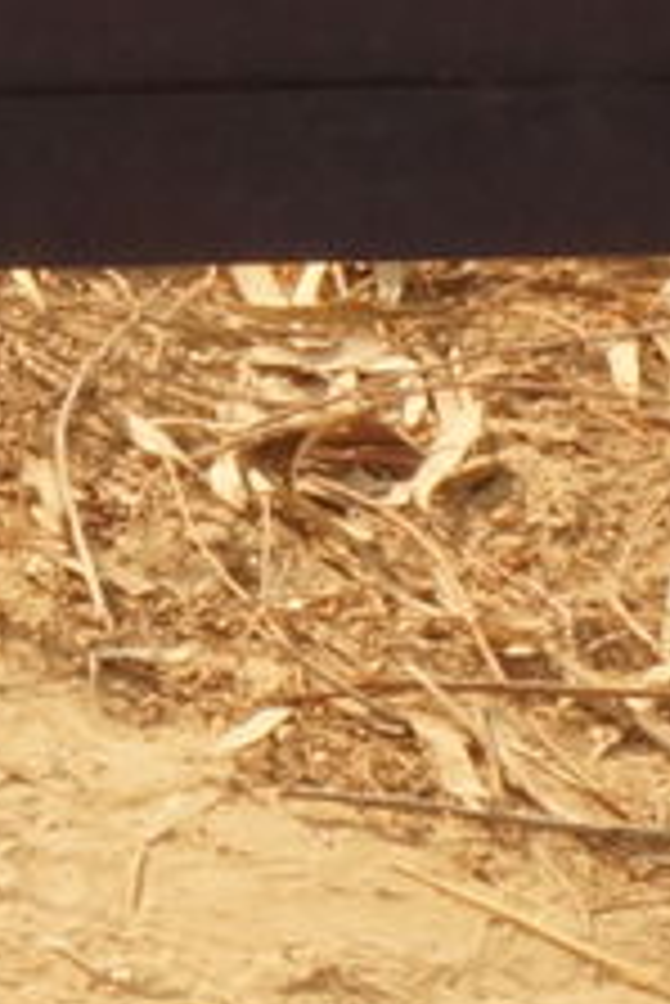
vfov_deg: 4.4
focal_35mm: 451
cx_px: -1079
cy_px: -1783
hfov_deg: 3.0
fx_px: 12578
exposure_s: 1/60
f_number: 22
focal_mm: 35
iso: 500
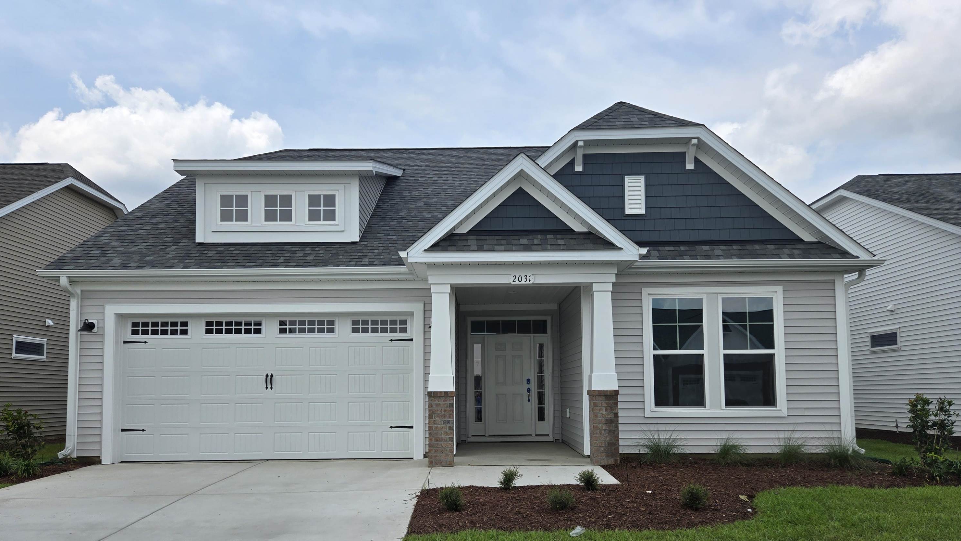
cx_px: 466
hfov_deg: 71.9
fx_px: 662
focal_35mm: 26
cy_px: 338
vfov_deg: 44.0
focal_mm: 5.4
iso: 25
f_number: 1.8
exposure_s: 1/2094
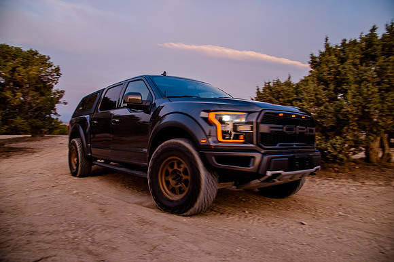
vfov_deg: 52.6
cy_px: 131
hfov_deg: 73.2
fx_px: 265
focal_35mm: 24
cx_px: 197
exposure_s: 1/80
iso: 125
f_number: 5
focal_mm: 24
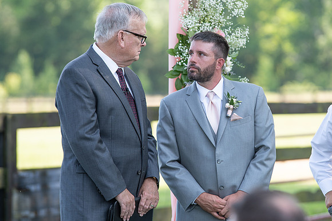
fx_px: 2437
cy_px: 101
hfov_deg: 7.8
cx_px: 215
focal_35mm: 264
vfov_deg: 5.2
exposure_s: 1/250
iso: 100
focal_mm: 200
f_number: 4
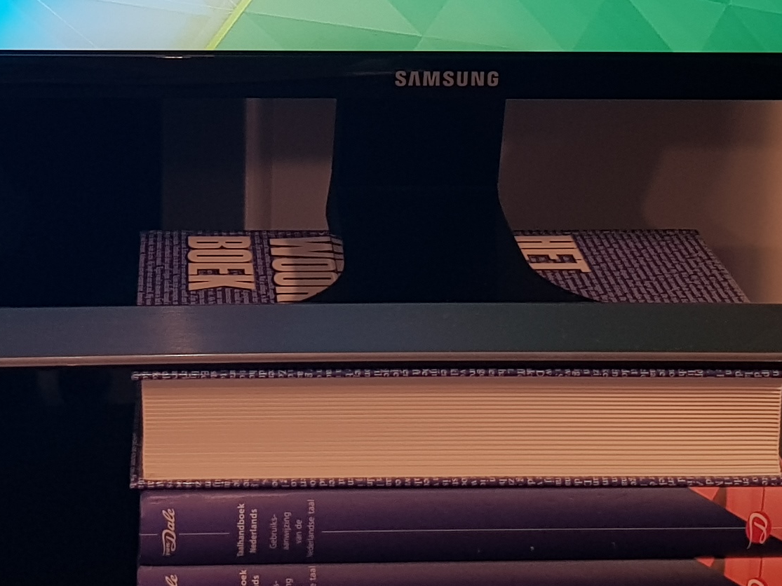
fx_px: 2123
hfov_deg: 20.8
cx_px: 304
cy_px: -17
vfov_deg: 15.4
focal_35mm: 94
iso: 50
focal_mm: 4.3
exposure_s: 1/50
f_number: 1.7
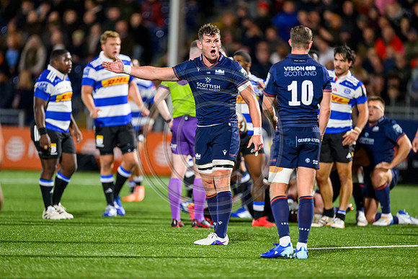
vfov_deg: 3.4
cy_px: 140
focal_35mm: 400
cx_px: 209
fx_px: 4645
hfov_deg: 5.2
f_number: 2.8
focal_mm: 400
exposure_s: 1/1600
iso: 8000
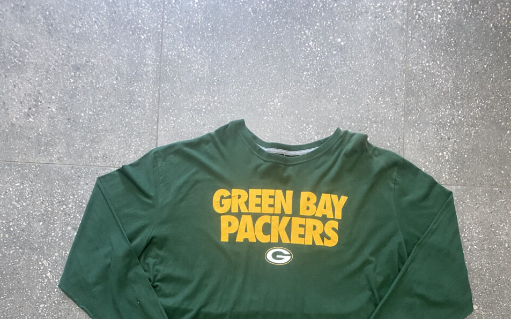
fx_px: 515
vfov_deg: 31.1
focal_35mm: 37
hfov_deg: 52.7
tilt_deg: -86.3
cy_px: 340
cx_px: 255
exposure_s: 1/50
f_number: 1.8
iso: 200
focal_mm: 4.25
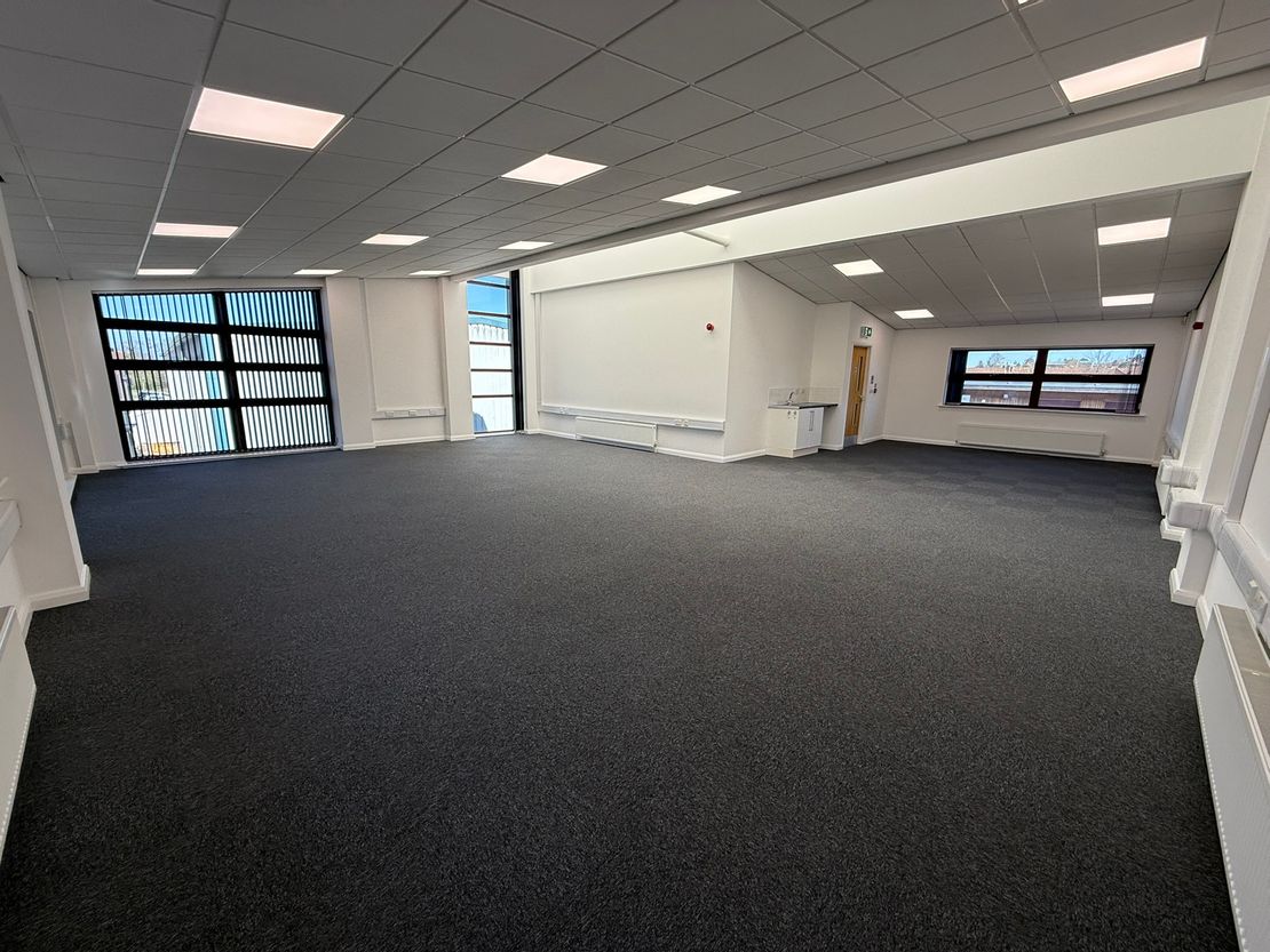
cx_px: 635
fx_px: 514
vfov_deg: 85.7
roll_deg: -1.0
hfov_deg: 102.1
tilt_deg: -11.5
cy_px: 476
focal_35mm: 14
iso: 50
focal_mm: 2.22
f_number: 2.2
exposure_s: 1/192
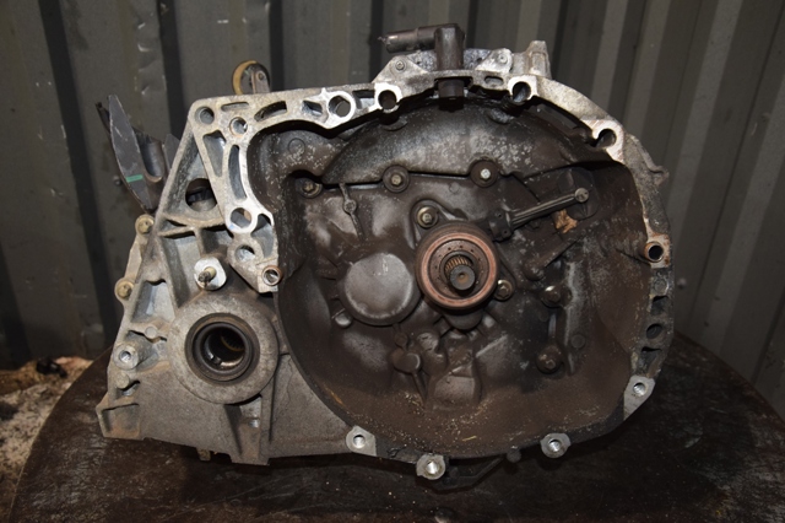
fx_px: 719
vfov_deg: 39.9
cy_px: 262
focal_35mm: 33
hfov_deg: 57.2
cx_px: 392
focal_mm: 22
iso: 800
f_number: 5
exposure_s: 1/60
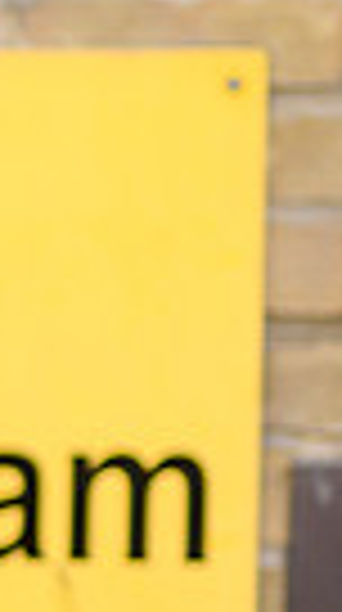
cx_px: -676
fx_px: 4099
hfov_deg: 4.6
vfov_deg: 8.5
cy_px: 503
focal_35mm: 253
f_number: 1.6
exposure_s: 1/1250
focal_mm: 50
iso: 360
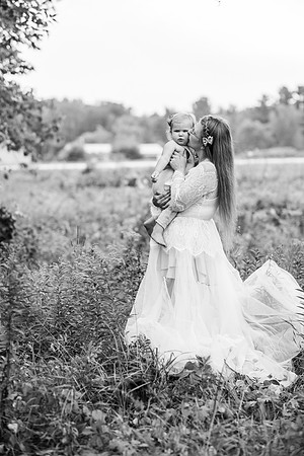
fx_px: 1077
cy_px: 228
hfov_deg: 16.1
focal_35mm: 85
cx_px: 152
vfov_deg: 23.9
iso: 320
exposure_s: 1/1600
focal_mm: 85
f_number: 2.8
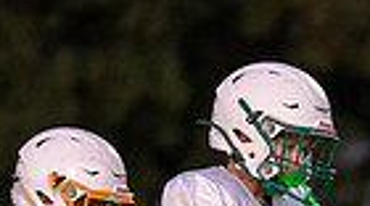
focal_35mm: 1194
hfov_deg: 1.8
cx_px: 330
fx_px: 11688
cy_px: 341
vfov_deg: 1.0
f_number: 2.8
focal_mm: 200
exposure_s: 1/1000
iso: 2500
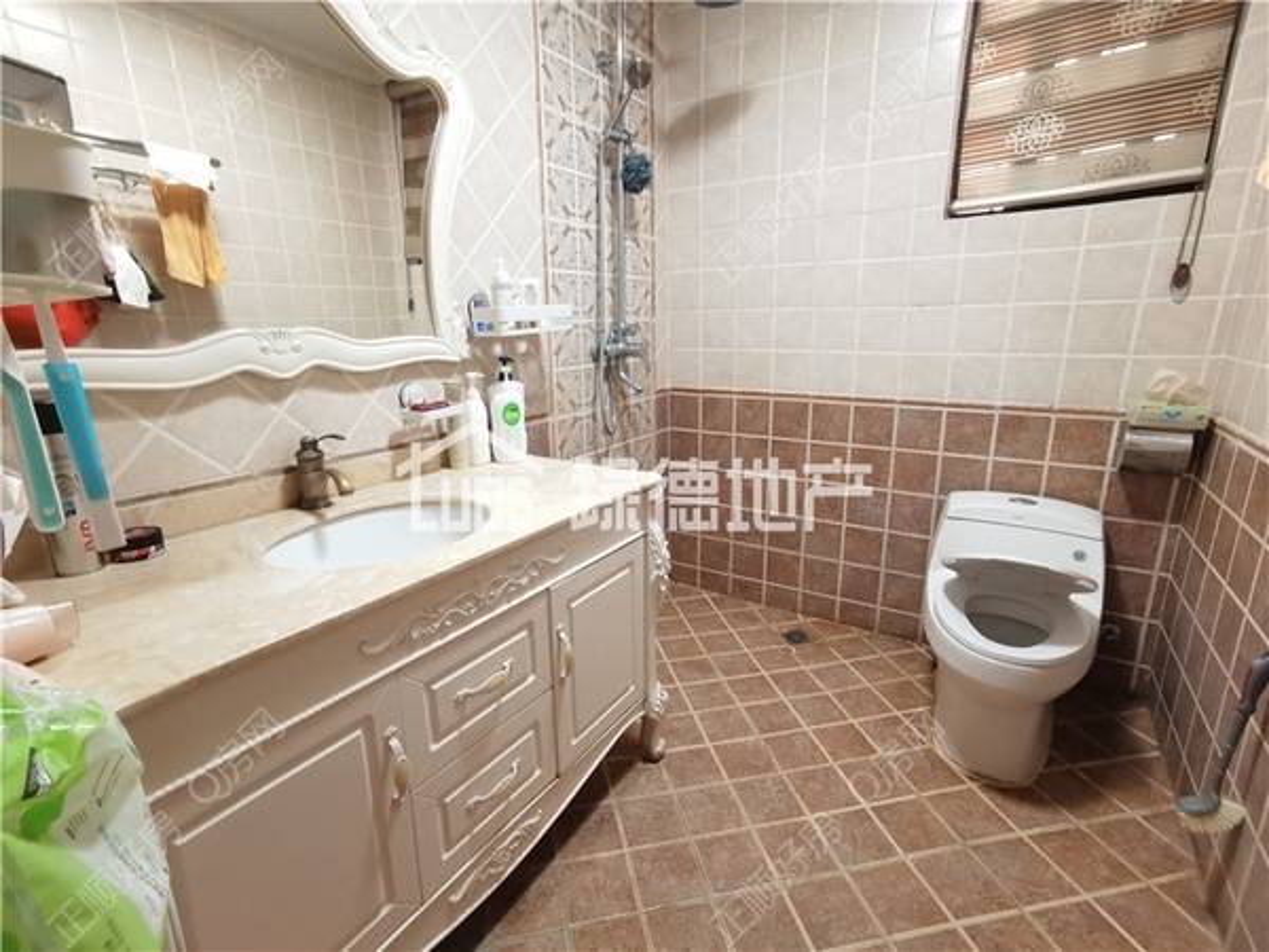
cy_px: 476
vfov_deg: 74.7
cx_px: 634
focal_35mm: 17
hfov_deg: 91.0
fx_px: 623
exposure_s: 1/20
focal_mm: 2.26
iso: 500
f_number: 2.2
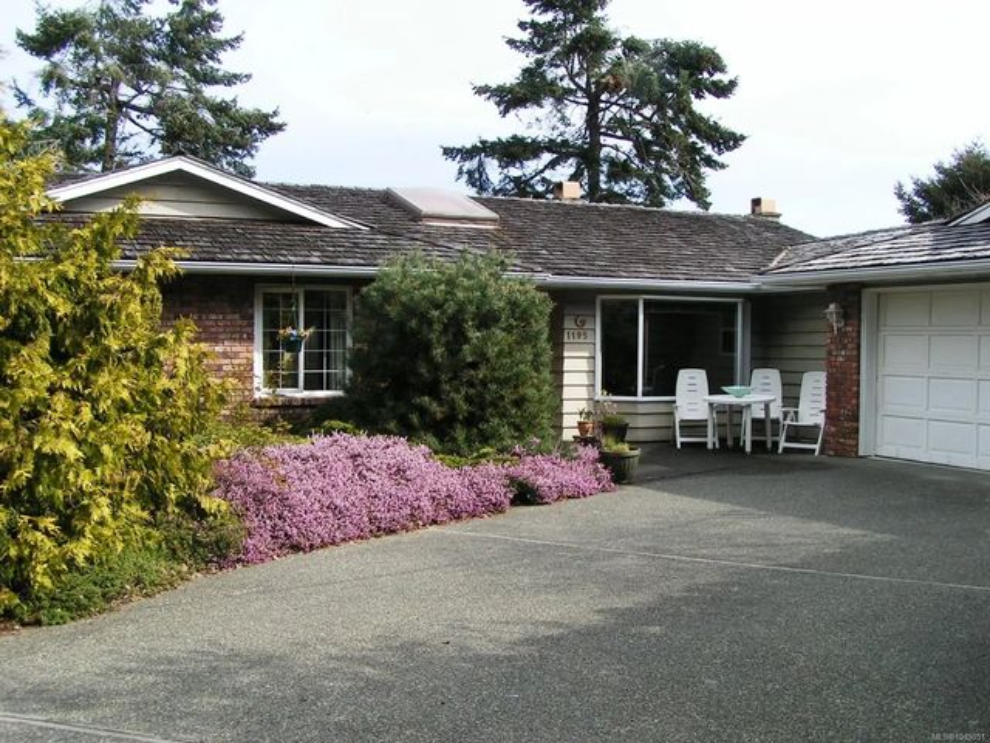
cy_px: 372
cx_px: 495
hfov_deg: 49.0
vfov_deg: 37.7
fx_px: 1087
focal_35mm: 38
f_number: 5.6
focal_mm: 5.8
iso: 50
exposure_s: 1/200
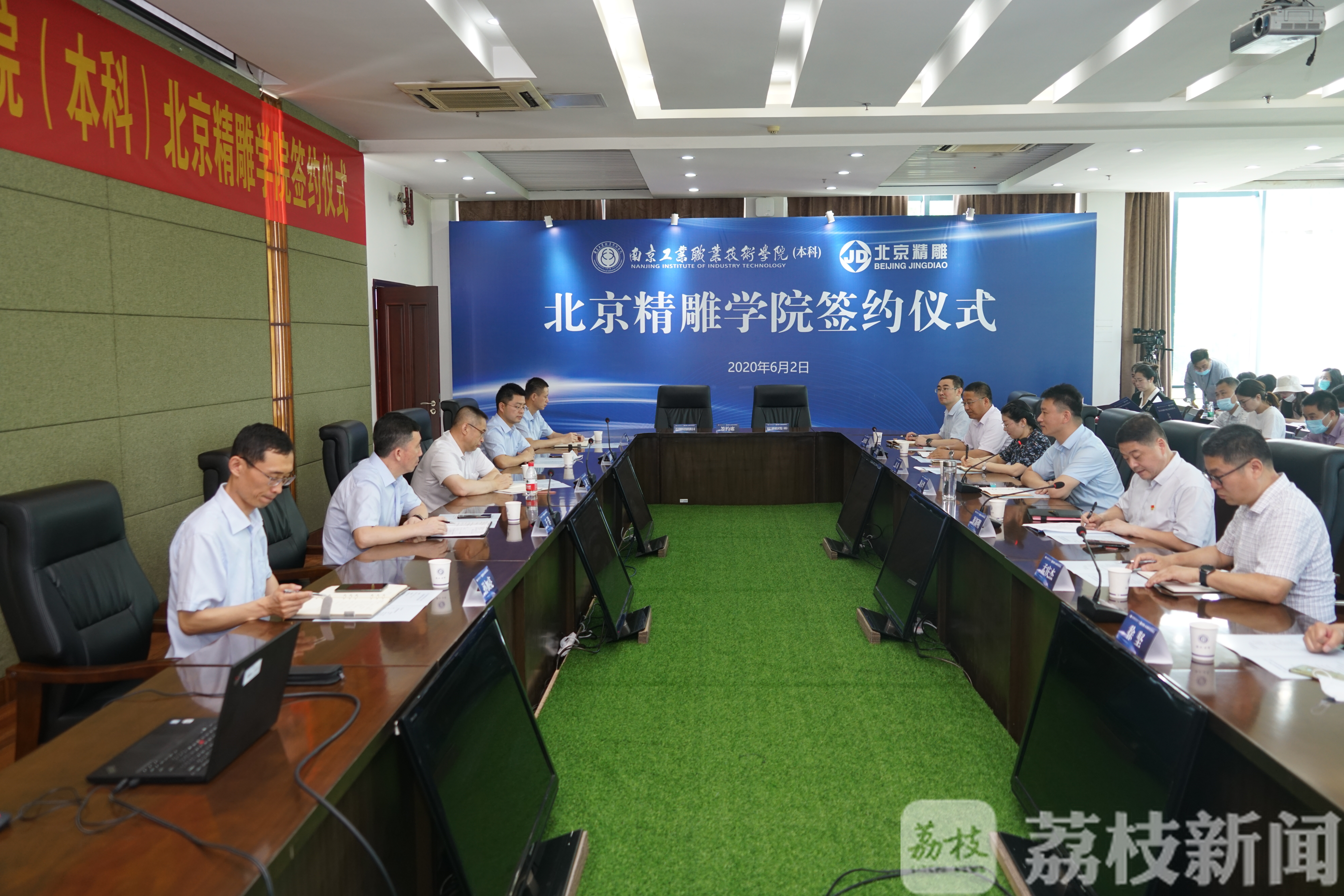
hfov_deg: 61.9
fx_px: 1120
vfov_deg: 43.6
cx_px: 672
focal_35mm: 30
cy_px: 448
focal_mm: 30
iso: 640
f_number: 4
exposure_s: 1/60
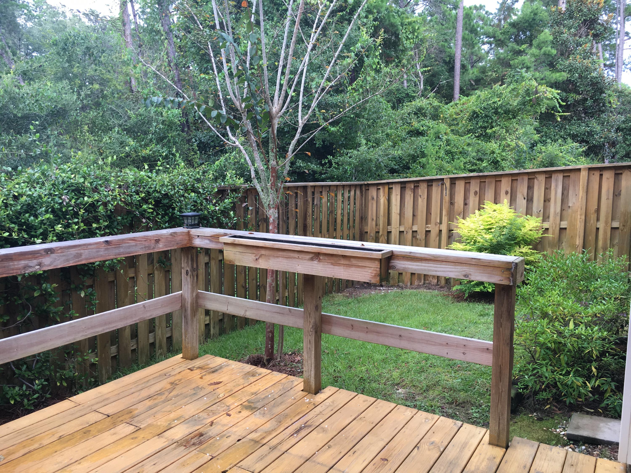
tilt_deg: -7.4
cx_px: 316
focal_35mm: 29
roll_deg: +0.0
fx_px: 529
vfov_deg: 48.2
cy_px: 236
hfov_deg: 61.7
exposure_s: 1/120
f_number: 2.2
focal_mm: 4.15
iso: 25
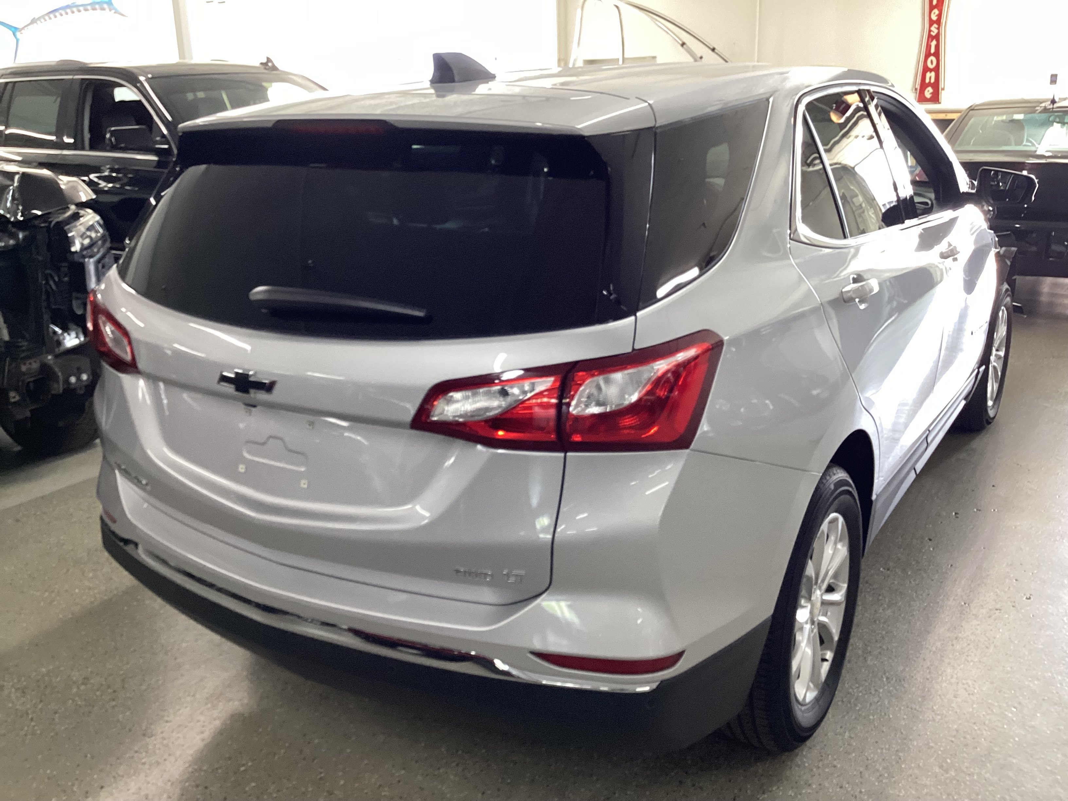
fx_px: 956
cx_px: 534
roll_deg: +2.1
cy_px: 400
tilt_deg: -19.5
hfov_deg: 58.4
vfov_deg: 45.4
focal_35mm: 31
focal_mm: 3.3
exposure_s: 1/60
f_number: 2.4
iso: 125
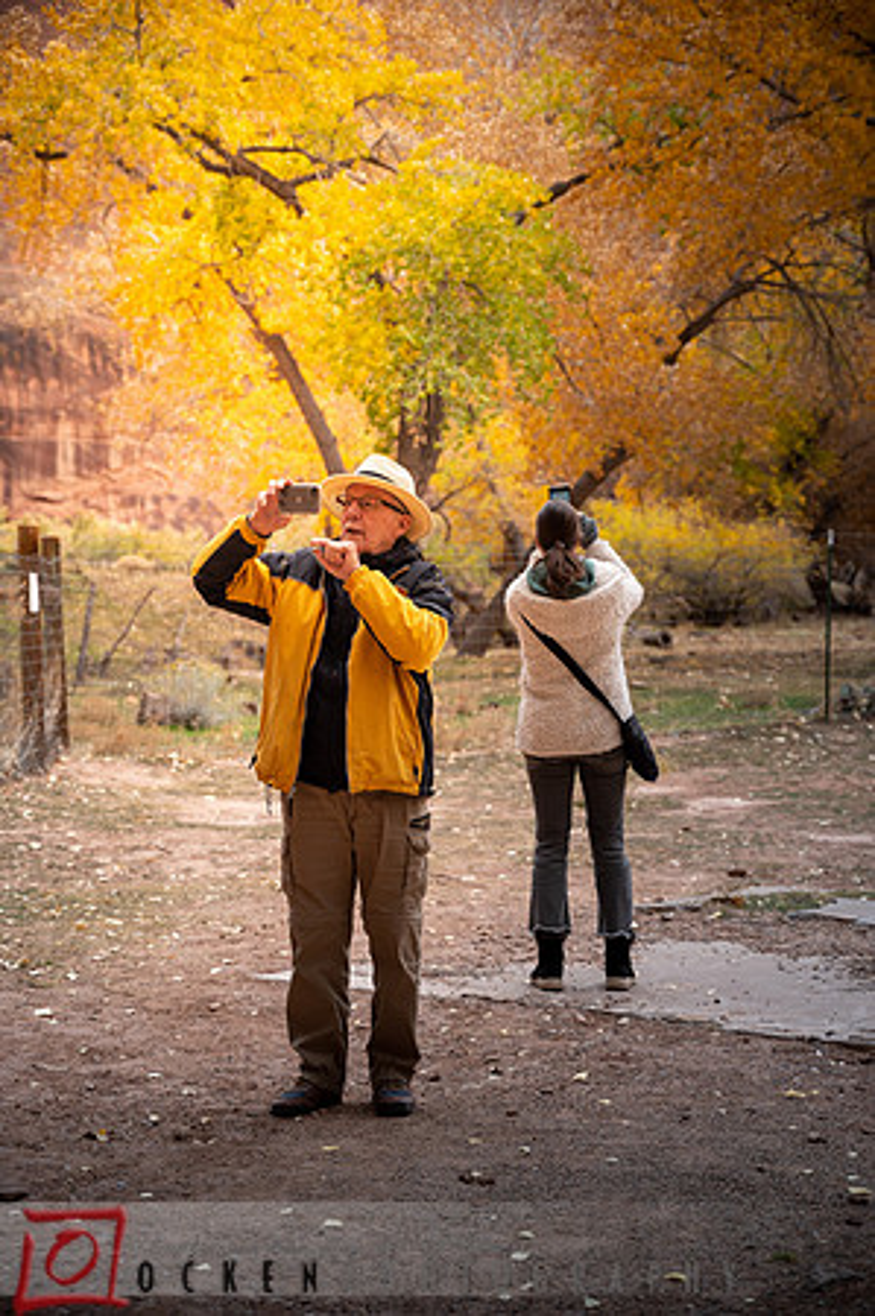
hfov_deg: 19.4
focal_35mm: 70
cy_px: 658
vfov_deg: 28.9
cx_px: 438
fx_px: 2558
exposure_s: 1/800
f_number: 4
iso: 400
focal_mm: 70
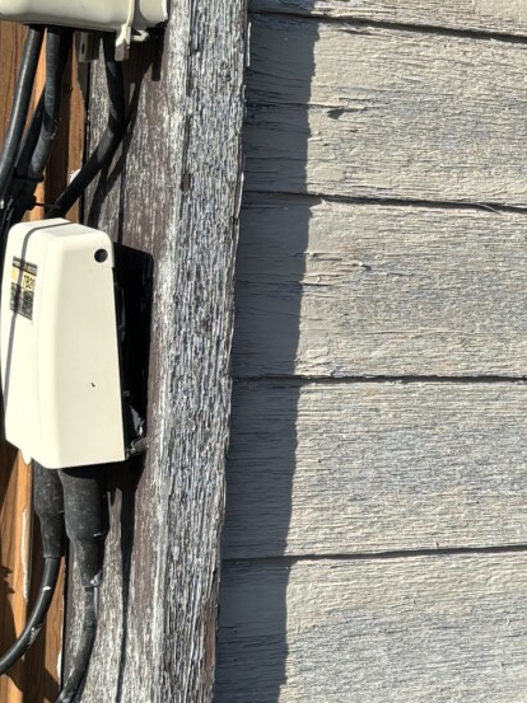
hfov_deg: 13.8
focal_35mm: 102
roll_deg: -2.6
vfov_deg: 19.2
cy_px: 254
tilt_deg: -3.2
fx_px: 2073
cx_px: 732
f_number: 1.6
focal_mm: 5.96
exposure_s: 1/3650
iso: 50
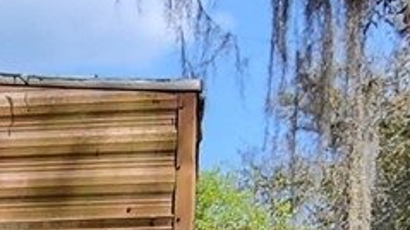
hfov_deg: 10.4
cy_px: 678
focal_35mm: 190
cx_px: -410
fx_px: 2064
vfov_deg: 5.9
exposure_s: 1/598
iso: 50
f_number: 2
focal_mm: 3.08
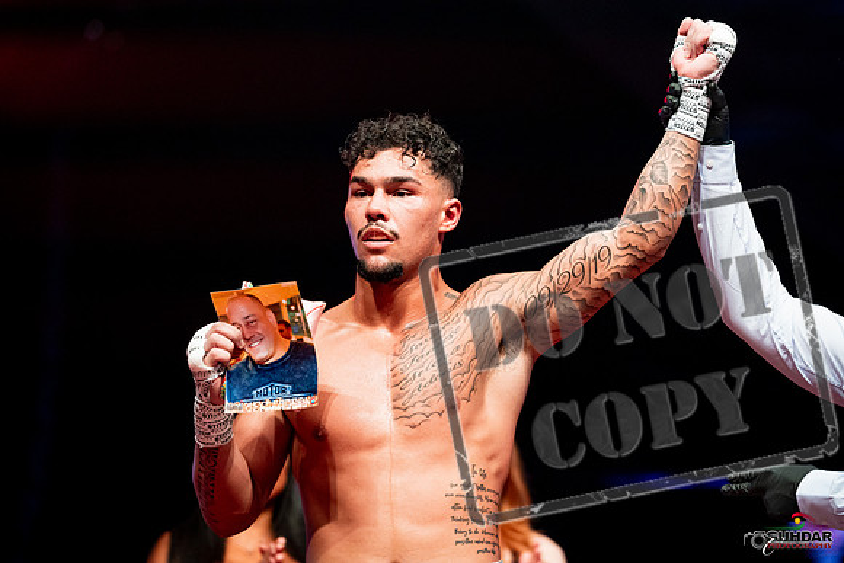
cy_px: 282
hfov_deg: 13.7
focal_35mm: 150
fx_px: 3517
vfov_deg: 9.2
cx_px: 422
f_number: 2.8
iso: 4000
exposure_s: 1/1000
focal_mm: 150
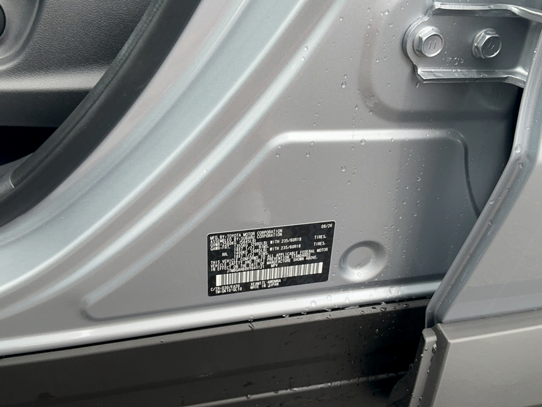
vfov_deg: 46.8
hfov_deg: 60.0
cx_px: 271
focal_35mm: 30
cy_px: 204
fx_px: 470
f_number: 1.8
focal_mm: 3
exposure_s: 1/130
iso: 16
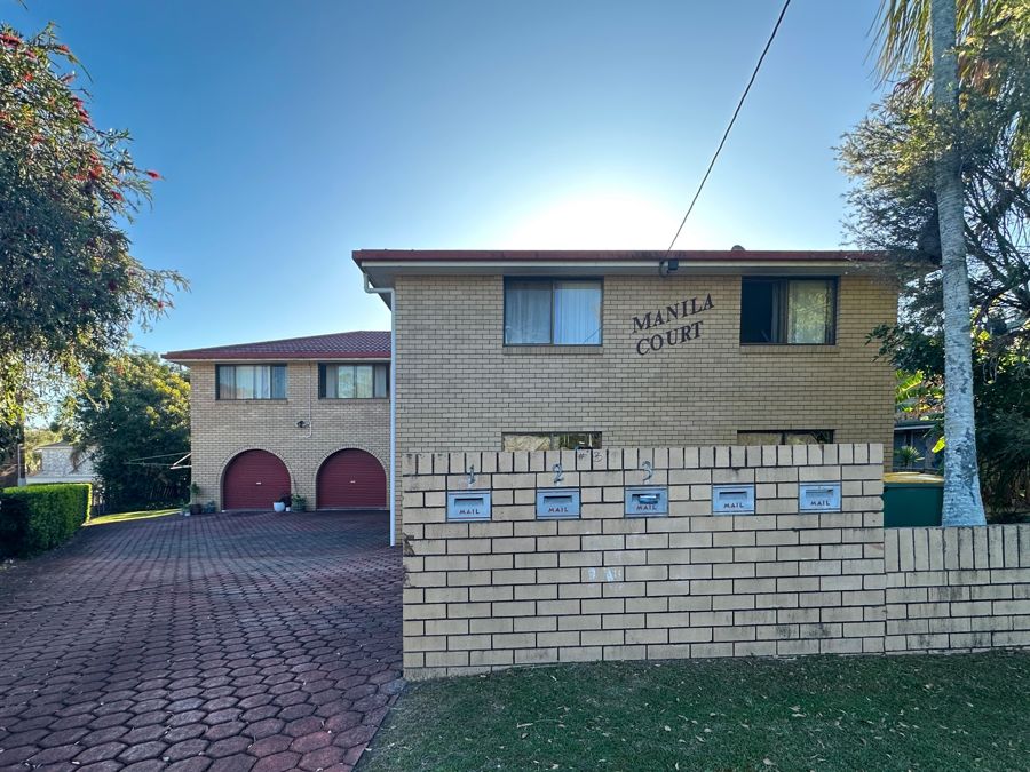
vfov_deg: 85.7
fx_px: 417
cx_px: 515
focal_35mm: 14
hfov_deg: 102.1
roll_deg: -0.1
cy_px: 386
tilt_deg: +2.4
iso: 40
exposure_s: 1/479
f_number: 2.2
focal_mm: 2.22
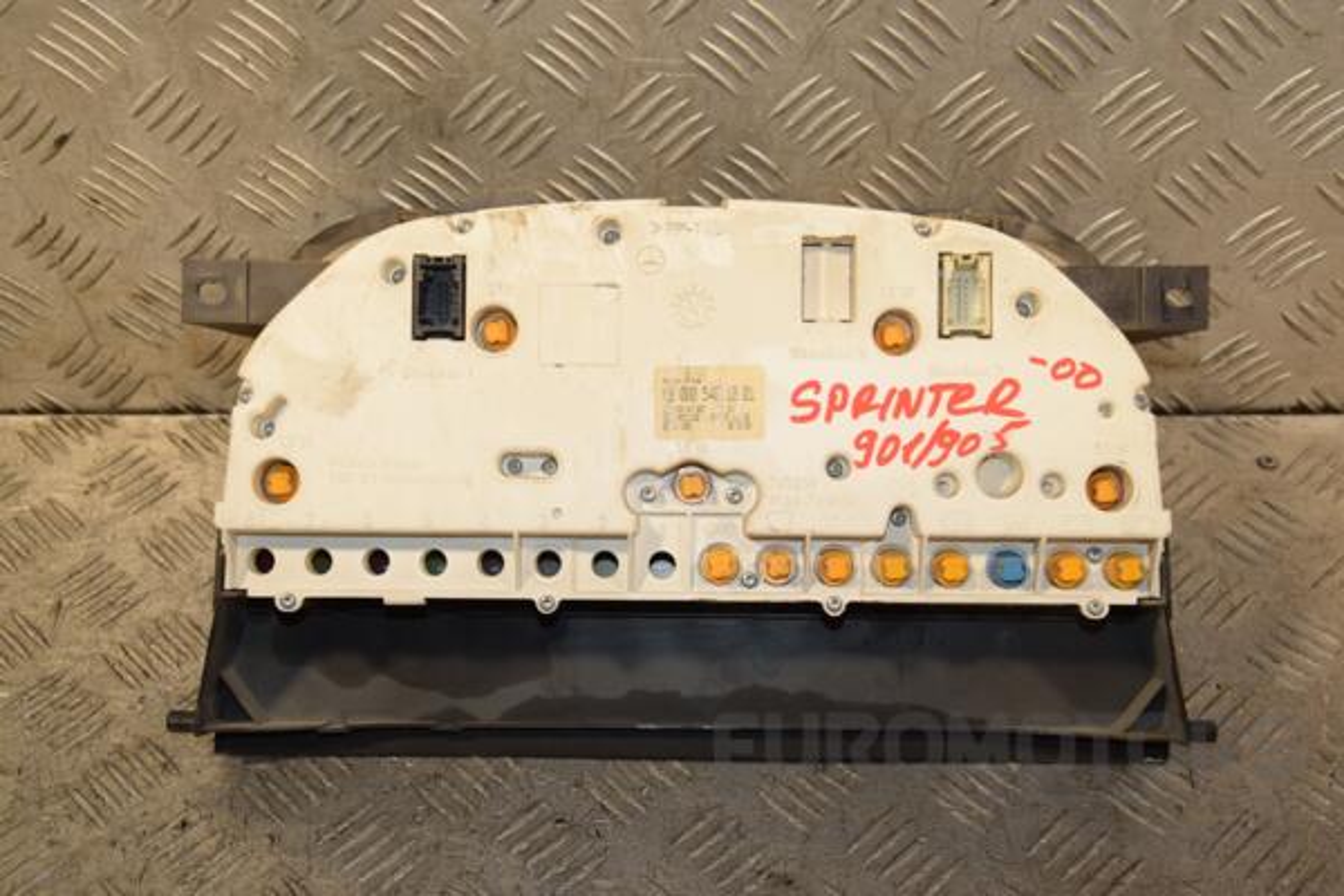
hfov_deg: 37.9
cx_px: 672
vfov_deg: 25.8
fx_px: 1960
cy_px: 448
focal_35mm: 52
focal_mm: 35
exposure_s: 1/200
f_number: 6.3
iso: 800
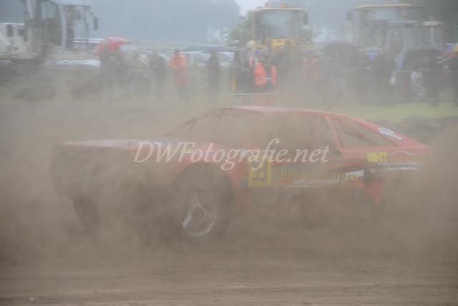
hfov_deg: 11.0
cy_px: 153
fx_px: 2388
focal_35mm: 188
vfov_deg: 7.3
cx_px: 229
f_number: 5.6
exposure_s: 1/500
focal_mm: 125
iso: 560
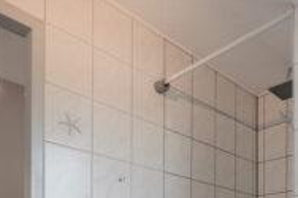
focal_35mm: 39
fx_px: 323
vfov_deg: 28.4
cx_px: 252
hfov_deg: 46.1
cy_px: 253
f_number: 9
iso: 200
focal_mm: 15
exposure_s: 1/25
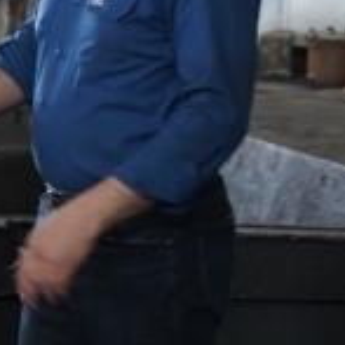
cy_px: -108
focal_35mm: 184
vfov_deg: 9.3
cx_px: 136
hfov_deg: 9.5
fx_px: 2075
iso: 640
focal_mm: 31
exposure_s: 1/60
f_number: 4
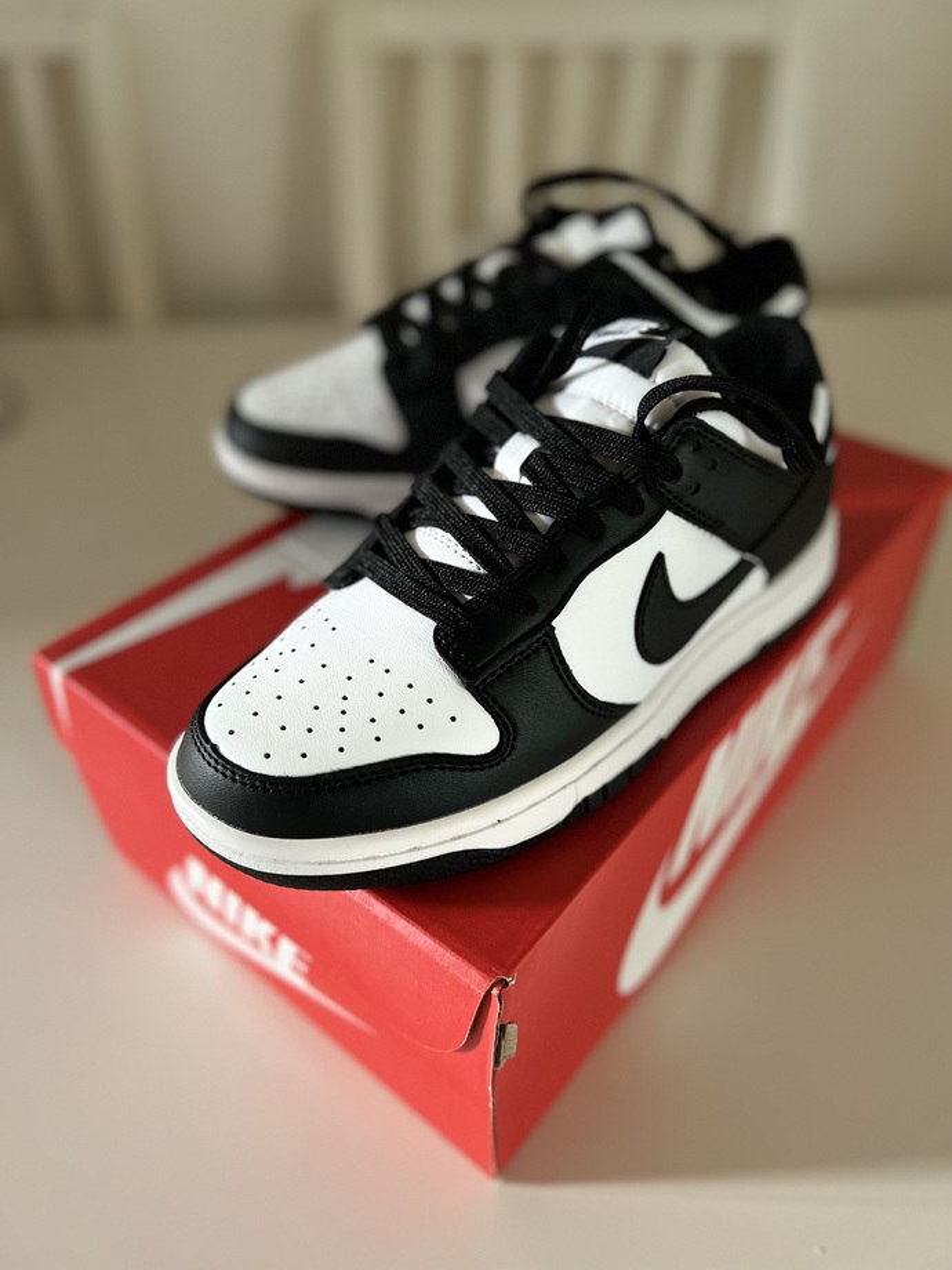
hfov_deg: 53.1
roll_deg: +1.0
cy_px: 635
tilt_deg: -39.6
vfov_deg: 67.3
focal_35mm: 26
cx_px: 476
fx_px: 953
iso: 320
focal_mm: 5.7
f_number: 1.5
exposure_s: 1/60
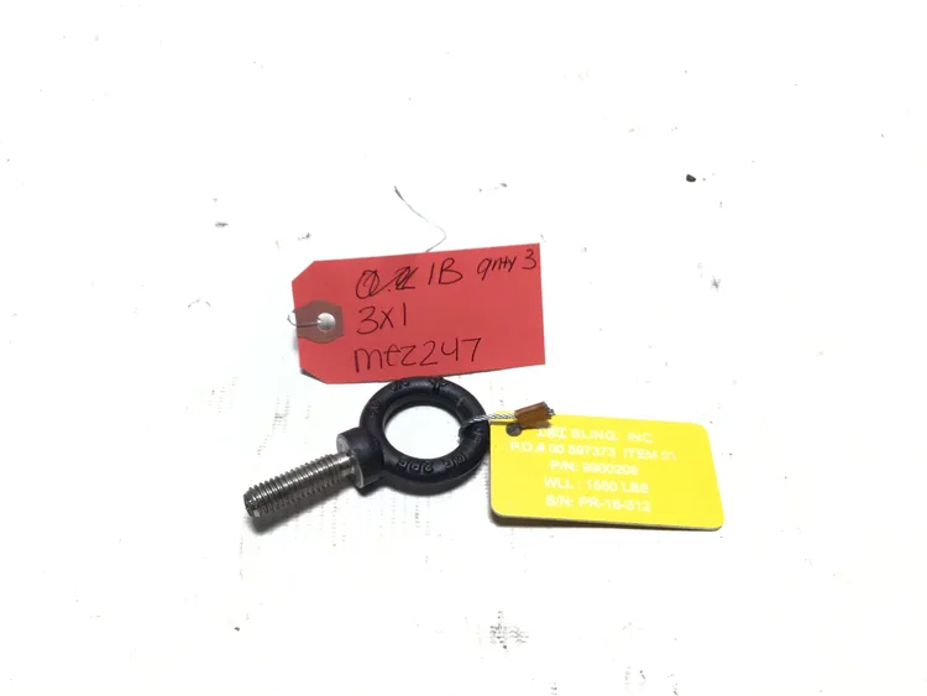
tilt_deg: -52.5
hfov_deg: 58.3
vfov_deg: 45.5
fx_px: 830
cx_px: 464
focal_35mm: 31
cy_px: 348
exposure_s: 1/120
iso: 32
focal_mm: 3.3
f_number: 2.4
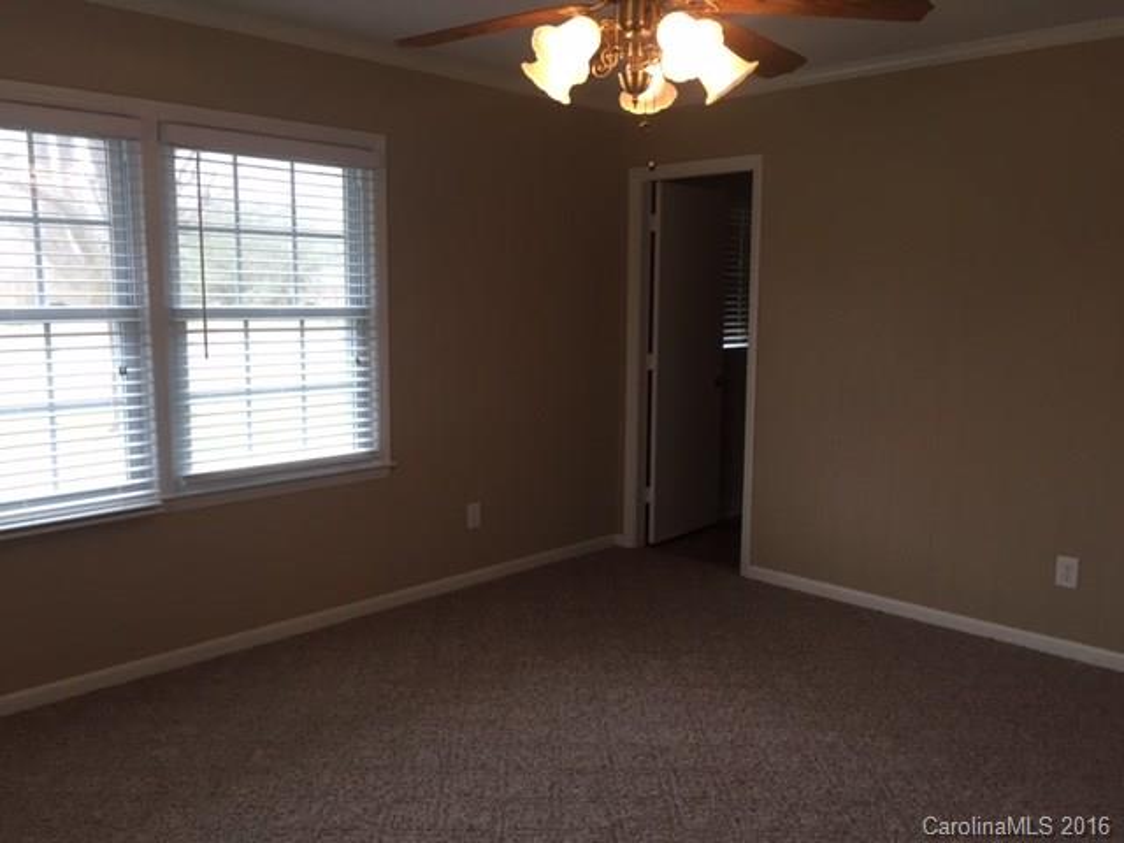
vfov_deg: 48.2
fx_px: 942
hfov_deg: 61.7
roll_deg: -1.3
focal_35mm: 29
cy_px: 422
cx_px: 562
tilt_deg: -6.1
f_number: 2.2
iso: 40
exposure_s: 1/30
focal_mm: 4.15
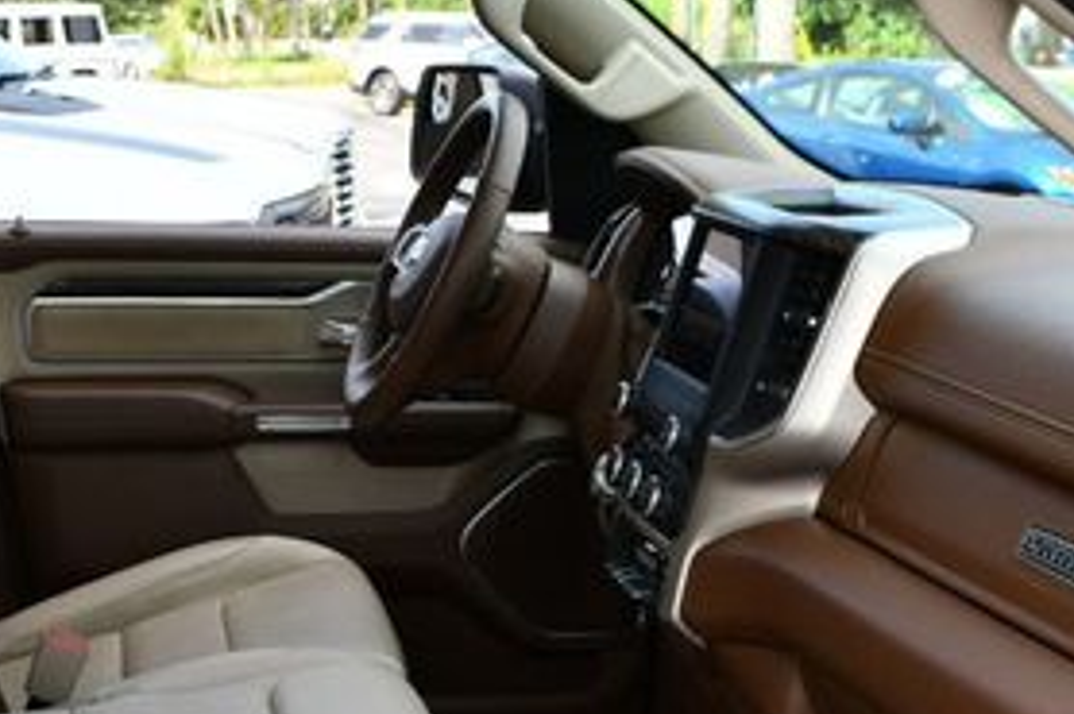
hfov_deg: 29.2
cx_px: 464
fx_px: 2057
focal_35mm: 69
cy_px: 733
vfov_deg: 19.1
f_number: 5.6
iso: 220
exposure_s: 1/250
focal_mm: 20
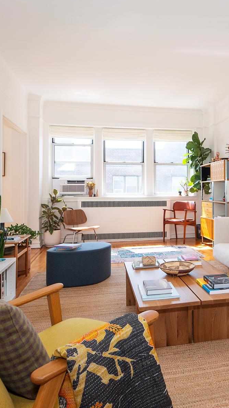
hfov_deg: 38.0
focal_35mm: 29
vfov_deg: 66.1
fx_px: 313
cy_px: 209
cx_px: 198
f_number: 8
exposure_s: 1/125
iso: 320
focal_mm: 16
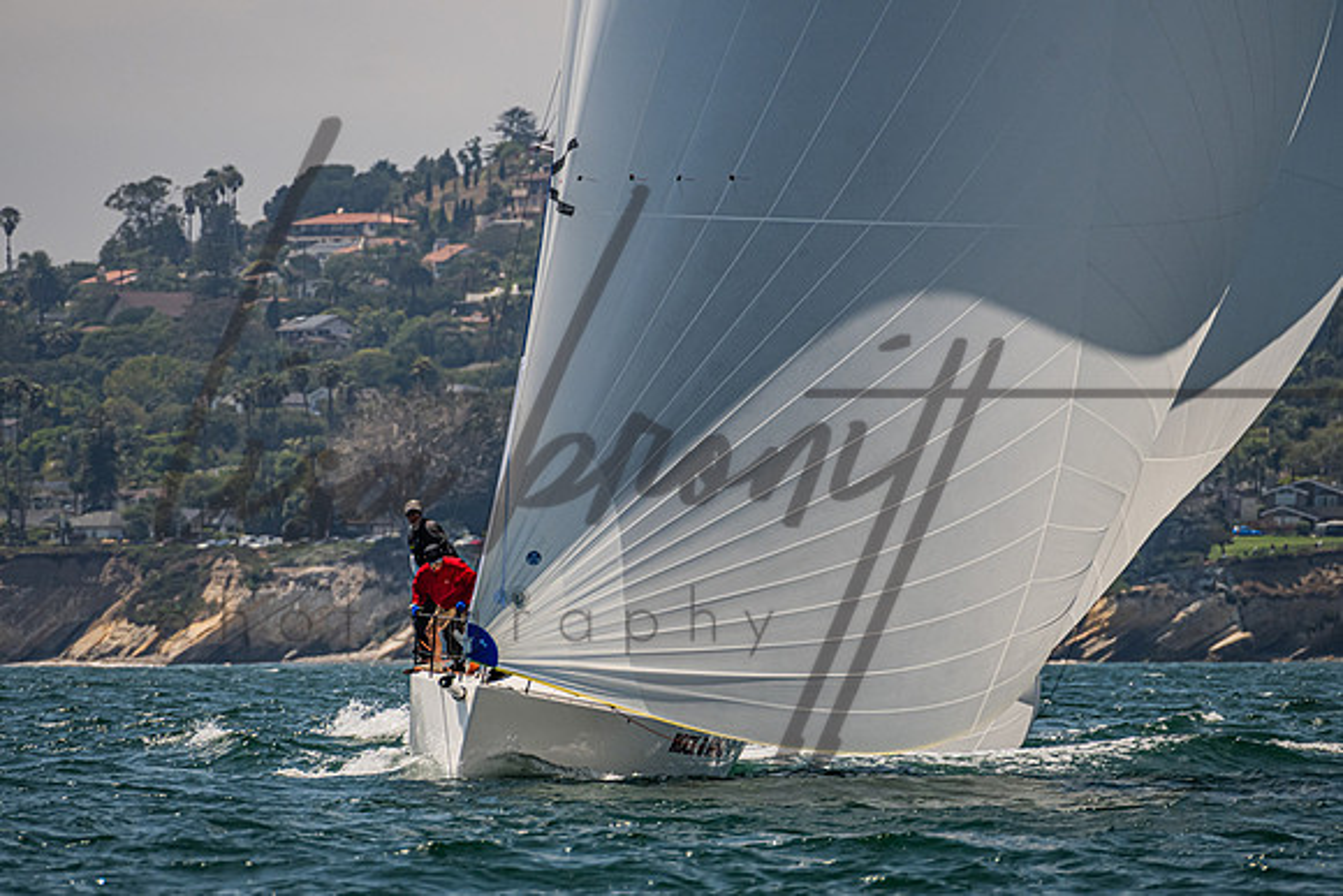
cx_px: 632
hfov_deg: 3.8
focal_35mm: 548
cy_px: 401
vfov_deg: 2.5
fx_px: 20456
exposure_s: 1/2500
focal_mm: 400
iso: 500
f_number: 8
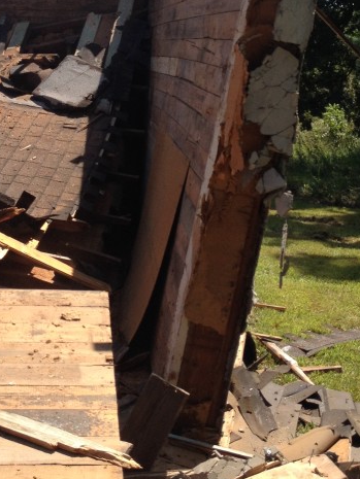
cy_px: 142
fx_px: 1067
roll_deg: -2.1
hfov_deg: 19.1
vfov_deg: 25.1
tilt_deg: -4.9
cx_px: 106
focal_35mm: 77
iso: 50
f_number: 2.4
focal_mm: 4.28
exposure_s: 1/1175
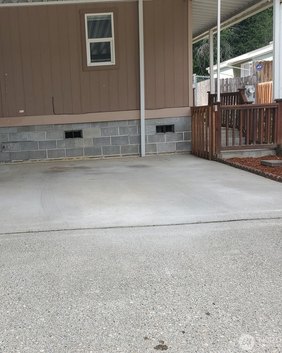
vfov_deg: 52.8
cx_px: 79
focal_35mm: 34
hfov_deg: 42.3
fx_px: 355
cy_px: 176
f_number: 2.4
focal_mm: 4.3
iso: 50
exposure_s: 1/424
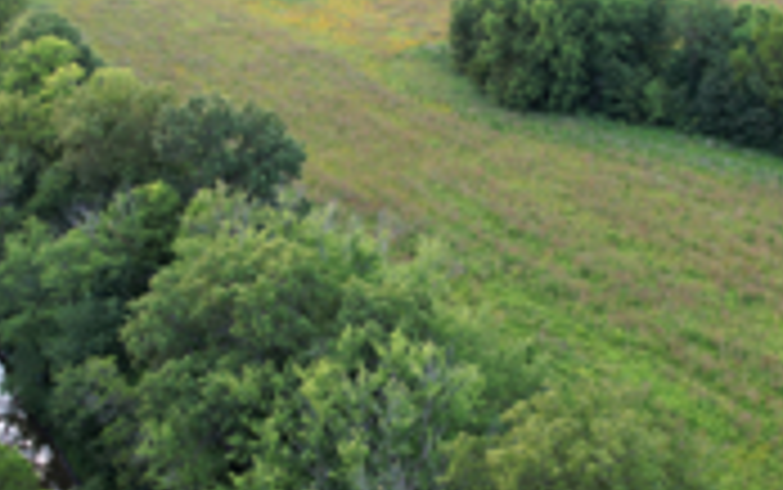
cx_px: 392
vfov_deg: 22.4
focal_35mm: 58
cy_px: 288
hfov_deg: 35.1
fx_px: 1238
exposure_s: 1/40
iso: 100
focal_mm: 8.38
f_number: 2.8
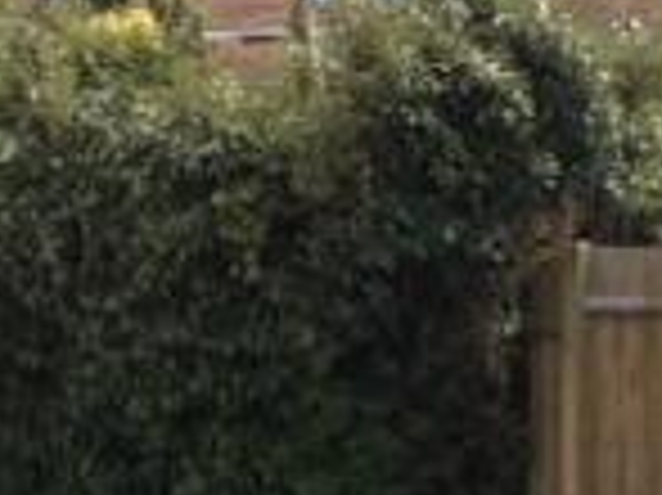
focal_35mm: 139
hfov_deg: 14.0
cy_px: 776
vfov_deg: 10.3
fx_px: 2656
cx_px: 11
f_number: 2.4
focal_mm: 4.28
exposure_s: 1/1577
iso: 64
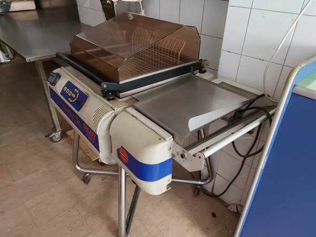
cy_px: 118
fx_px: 219
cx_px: 158
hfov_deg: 71.6
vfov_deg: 56.8
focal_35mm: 24
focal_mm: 5.23
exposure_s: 1/33
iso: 640
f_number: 1.8
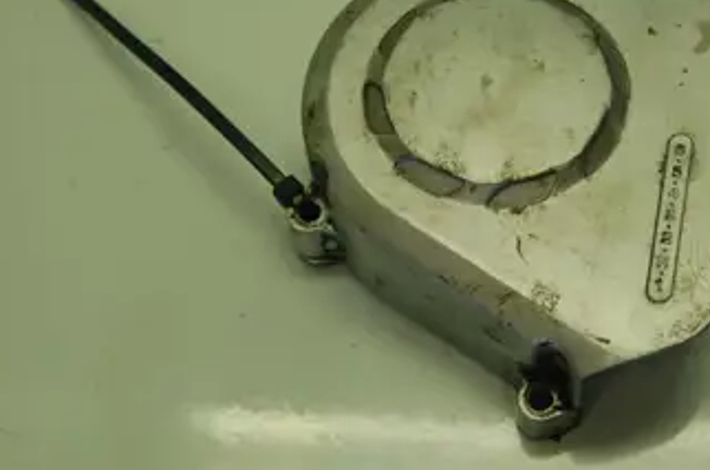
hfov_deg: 26.3
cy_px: 161
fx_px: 1495
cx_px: 539
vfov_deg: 17.8
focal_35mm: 76
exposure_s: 1/125
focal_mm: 30
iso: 400
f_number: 5.6
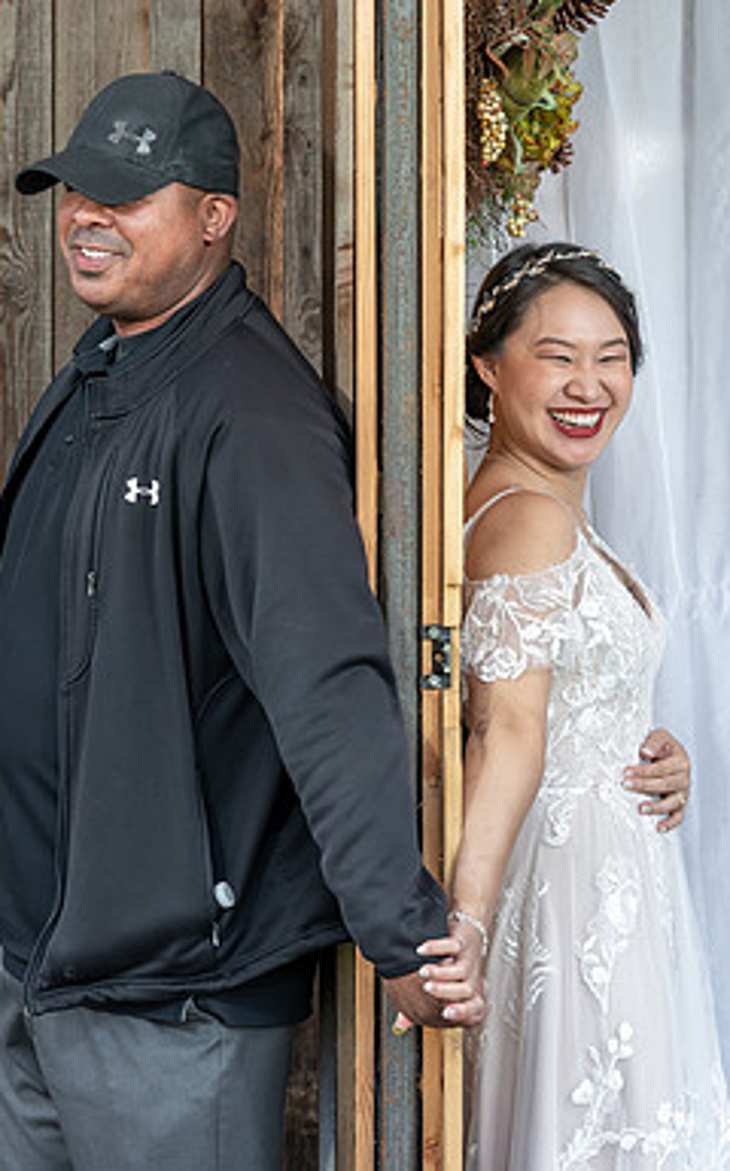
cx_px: 338
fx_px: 4337
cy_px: 605
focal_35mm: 136
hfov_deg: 9.6
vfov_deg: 15.4
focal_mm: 83
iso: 250
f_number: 4
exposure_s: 1/200
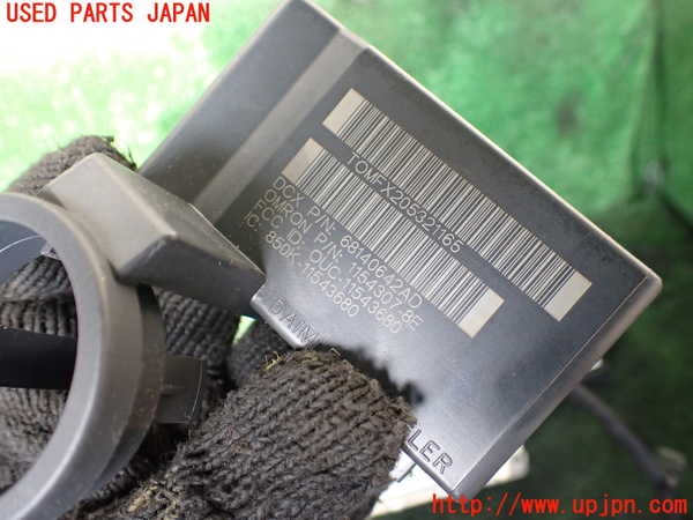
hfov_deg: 60.0
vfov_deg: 46.8
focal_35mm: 30
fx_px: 601
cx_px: 346
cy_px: 260
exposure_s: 1/125
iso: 400
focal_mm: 5.4
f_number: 2.3
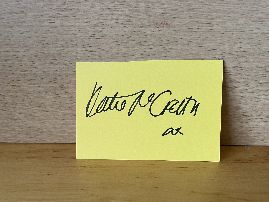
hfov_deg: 63.4
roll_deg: -0.5
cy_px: 103
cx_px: 142
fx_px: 218
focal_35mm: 28
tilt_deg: -22.1
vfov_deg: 49.7
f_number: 1.6
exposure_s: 1/66
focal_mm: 4.2
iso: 125
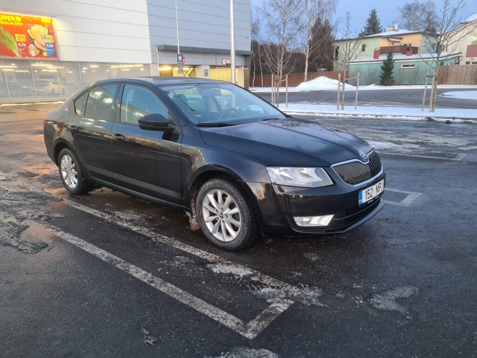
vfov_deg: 53.1
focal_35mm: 26
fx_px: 358
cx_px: 238
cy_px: 179
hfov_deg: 67.3
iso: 500
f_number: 1.8
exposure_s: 1/50
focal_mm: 5.4
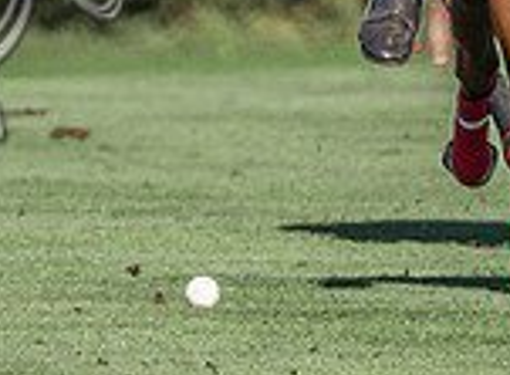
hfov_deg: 0.5
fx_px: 54813
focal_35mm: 3747
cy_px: 267
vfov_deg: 0.4
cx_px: 53
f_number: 5.6
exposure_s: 1/1600
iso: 250
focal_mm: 400
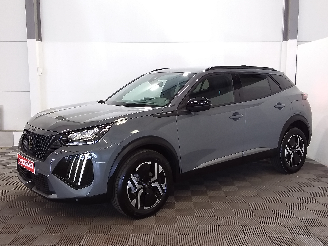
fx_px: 265
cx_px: 164
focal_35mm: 28
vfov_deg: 49.7
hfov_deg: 63.4
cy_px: 123
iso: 80
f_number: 1.9
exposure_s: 1/33
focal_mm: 2.91
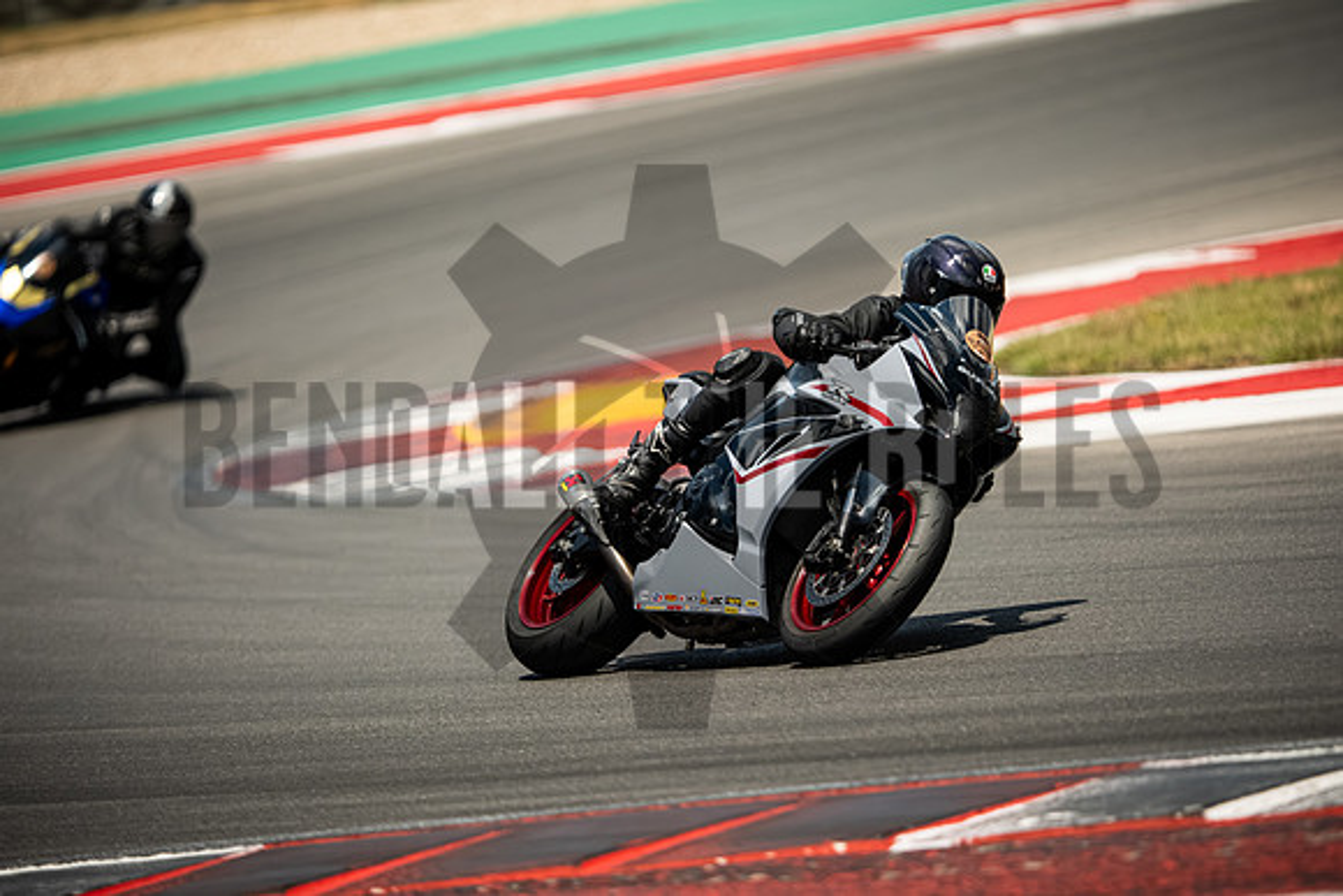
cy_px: 448
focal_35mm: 300
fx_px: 11194
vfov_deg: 4.6
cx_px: 672
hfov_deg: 6.9
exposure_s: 1/2000
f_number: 2
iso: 1600
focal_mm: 200
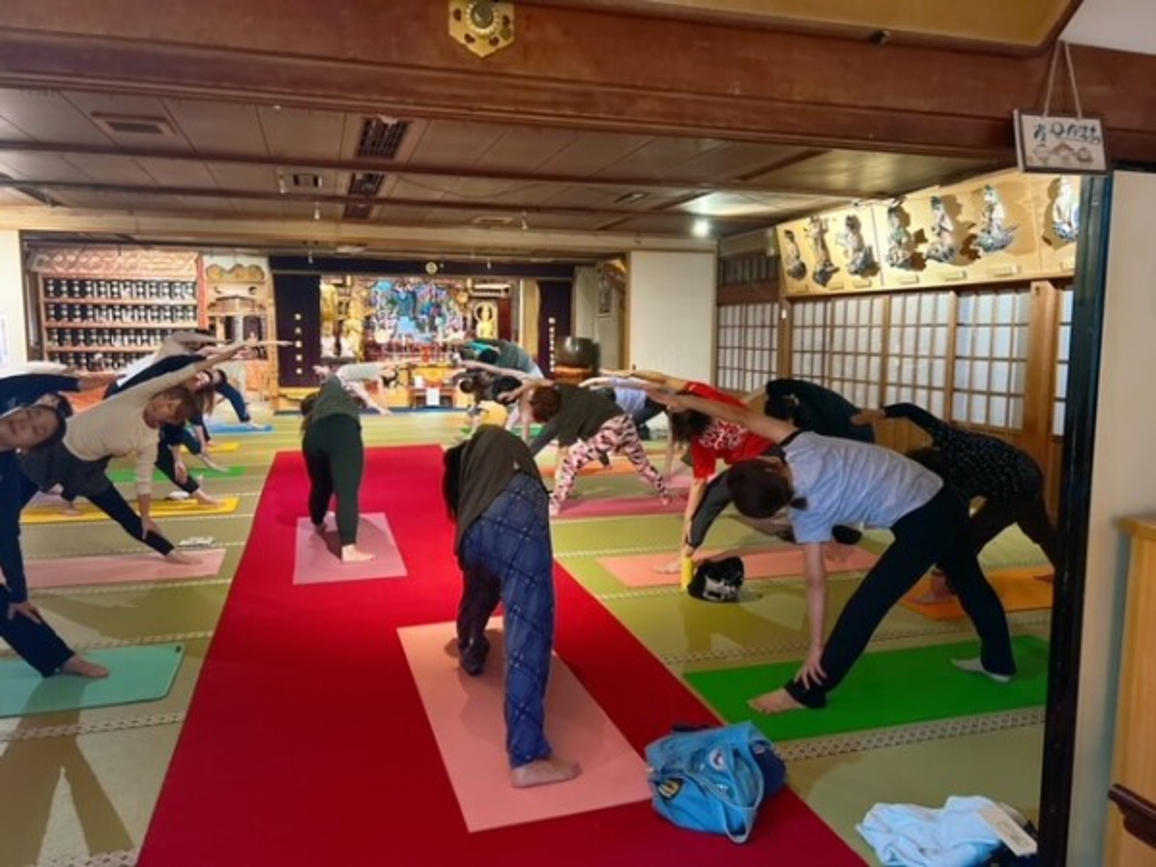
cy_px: 434
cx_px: 578
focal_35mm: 26
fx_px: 868
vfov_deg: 53.1
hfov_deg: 67.3
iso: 640
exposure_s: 1/30
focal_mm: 5.7
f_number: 1.5
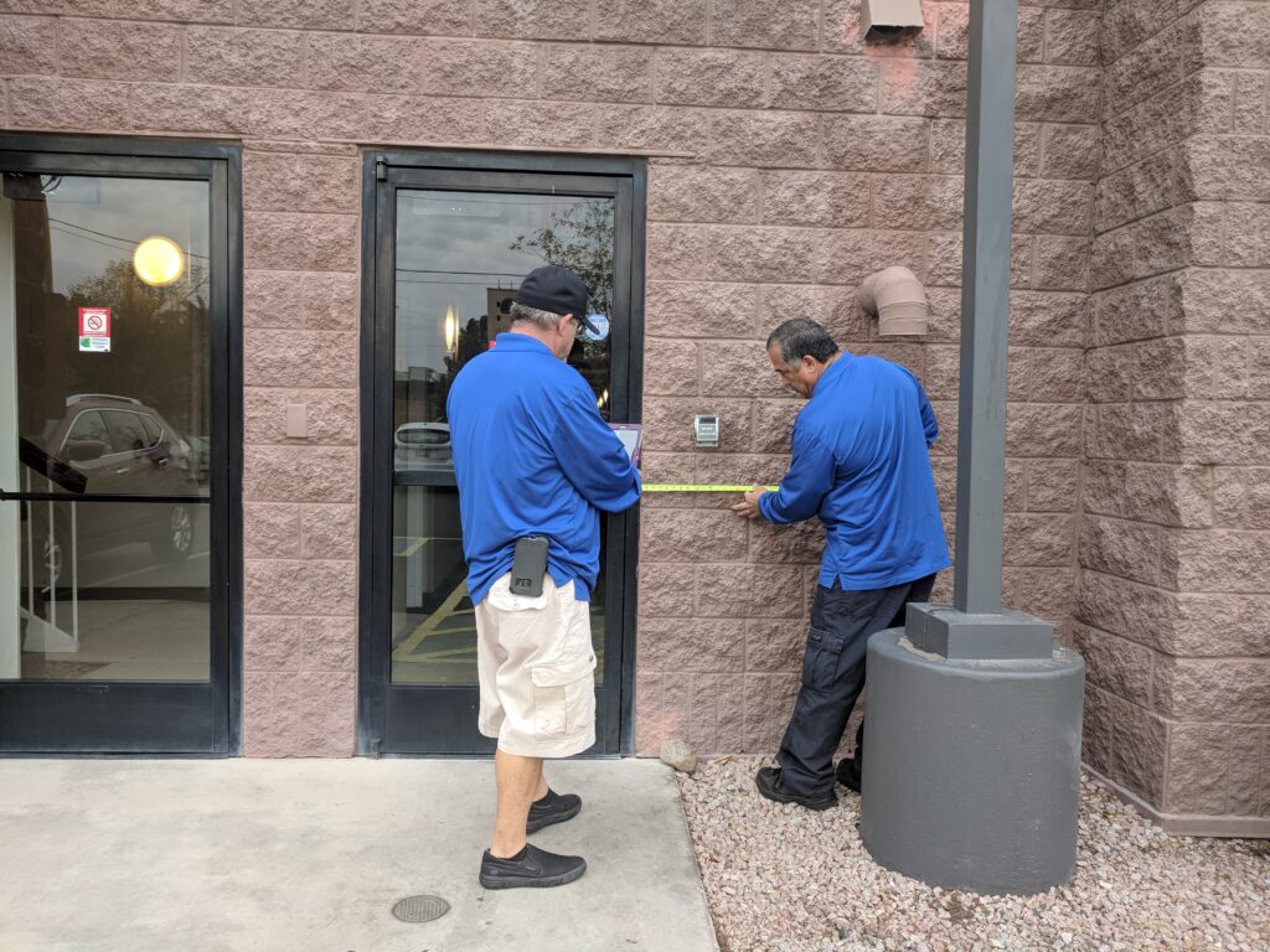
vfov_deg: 53.1
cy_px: 476
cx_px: 635
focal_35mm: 26
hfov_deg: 67.3
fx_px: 954
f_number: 2
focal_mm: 4.67
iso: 56
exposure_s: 1/120
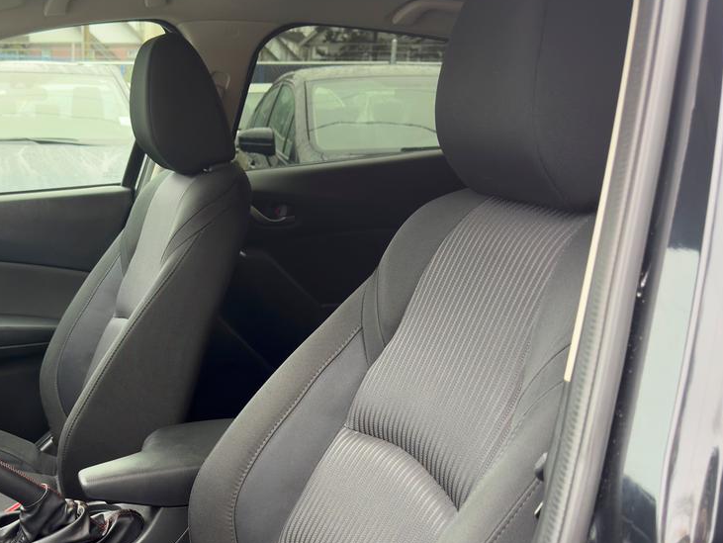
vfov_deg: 34.0
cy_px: 366
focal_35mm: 42
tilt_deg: -17.7
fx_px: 878
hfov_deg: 43.1
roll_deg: +0.2
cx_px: 168
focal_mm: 6.76
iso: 125
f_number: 1.78
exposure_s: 1/65
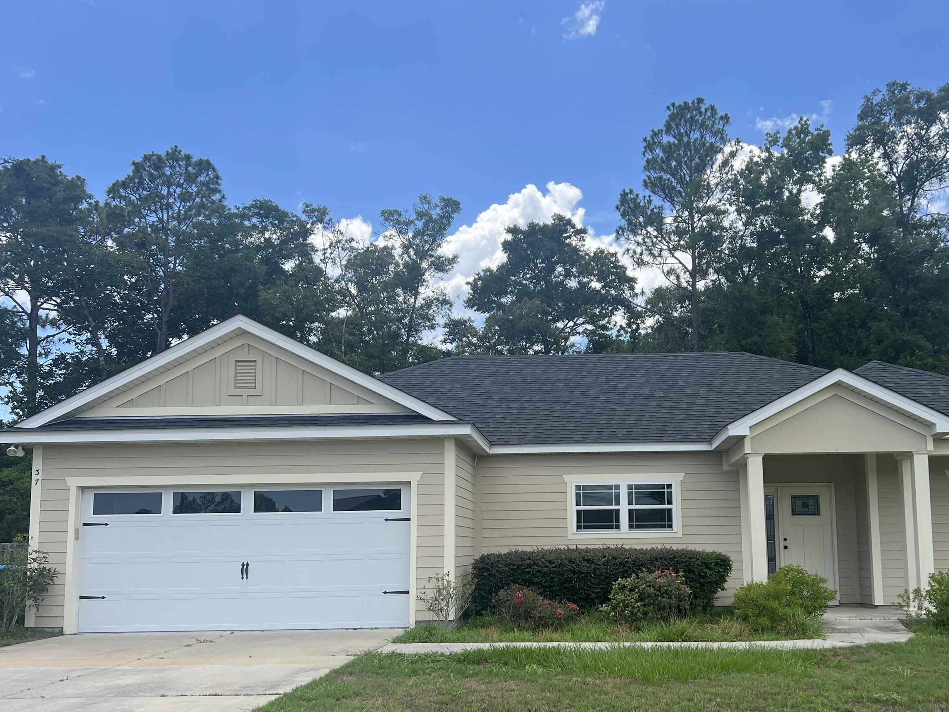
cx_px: 580
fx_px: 960
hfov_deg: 52.2
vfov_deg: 40.4
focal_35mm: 35
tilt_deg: +6.0
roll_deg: +1.0
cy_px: 445
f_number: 1.5
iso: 50
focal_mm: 5.7
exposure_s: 1/3704
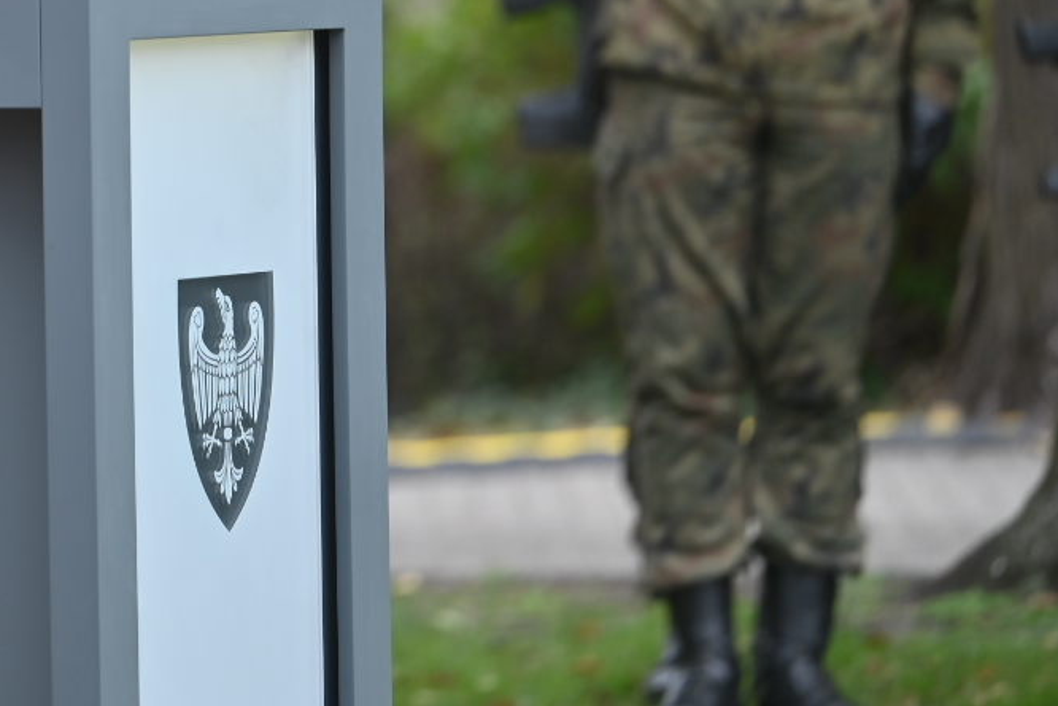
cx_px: -192
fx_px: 12871
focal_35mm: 438
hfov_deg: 4.7
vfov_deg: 3.1
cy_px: -24
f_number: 3.2
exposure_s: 1/400
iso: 100
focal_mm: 180
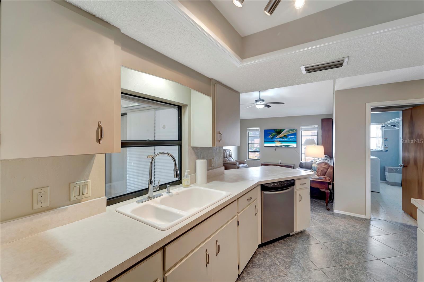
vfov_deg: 81.2
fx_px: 165
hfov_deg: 104.3
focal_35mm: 14
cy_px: 141
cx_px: 212
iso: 250
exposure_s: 1/6
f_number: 9
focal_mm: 14
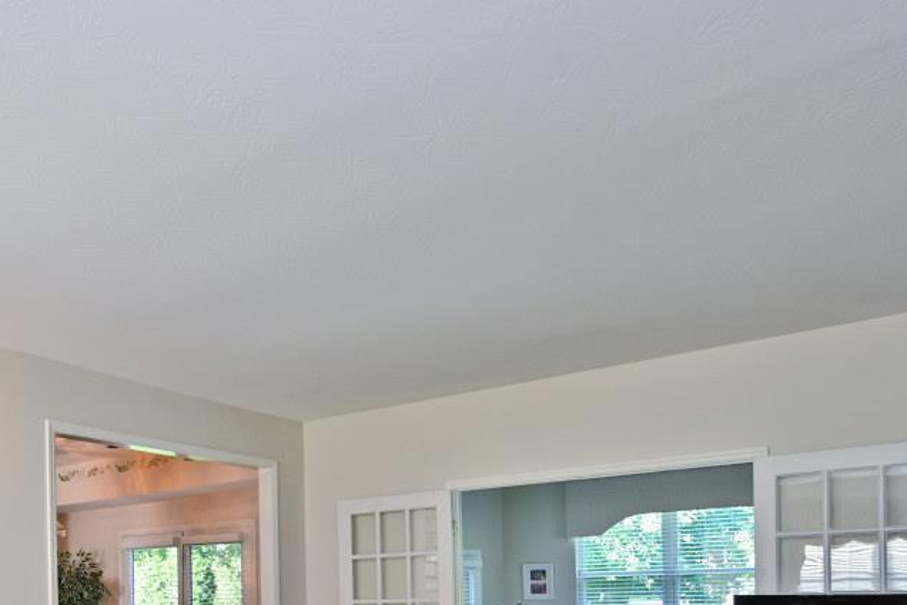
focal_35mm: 33
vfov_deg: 36.3
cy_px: 594
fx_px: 831
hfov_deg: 54.0
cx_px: 204
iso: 200
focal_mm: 14
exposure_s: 1/60
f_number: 4
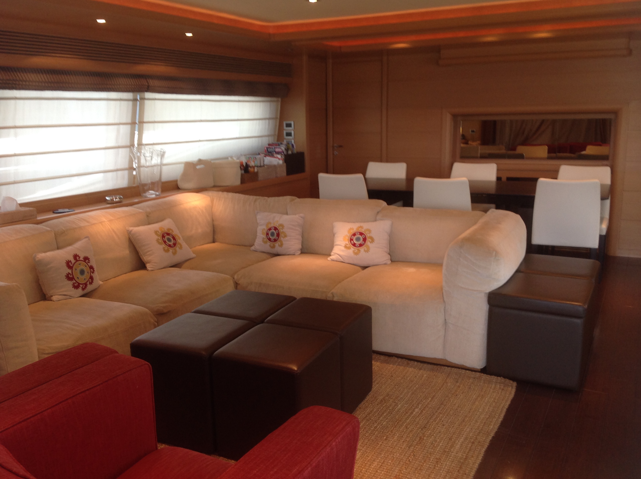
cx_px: 320
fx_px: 647
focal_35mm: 35
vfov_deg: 40.6
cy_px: 240
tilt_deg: -12.8
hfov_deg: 52.7
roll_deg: -0.7
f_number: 2.4
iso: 50
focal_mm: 4.28
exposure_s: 1/24
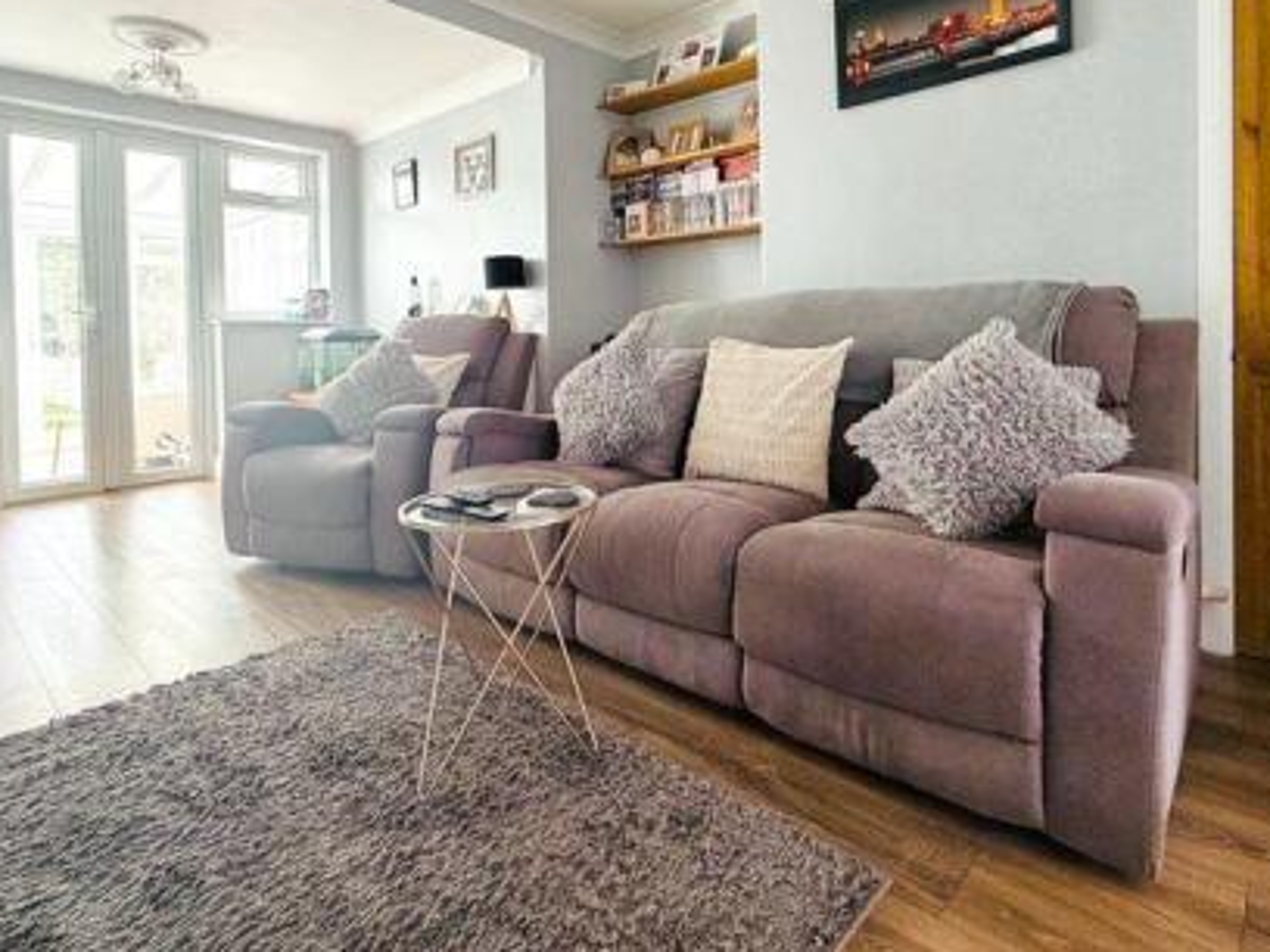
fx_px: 734
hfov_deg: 81.6
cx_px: 680
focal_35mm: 20
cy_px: 344
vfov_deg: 64.8
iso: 400
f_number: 2.2
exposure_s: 1/60
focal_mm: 2.22
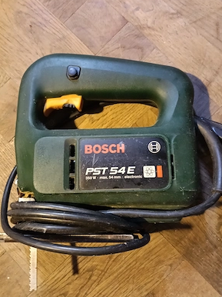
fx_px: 240
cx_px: 111
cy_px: 150
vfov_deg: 63.5
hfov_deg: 49.7
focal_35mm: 28
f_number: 1.8
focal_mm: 3.98
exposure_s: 1/20
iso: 1250
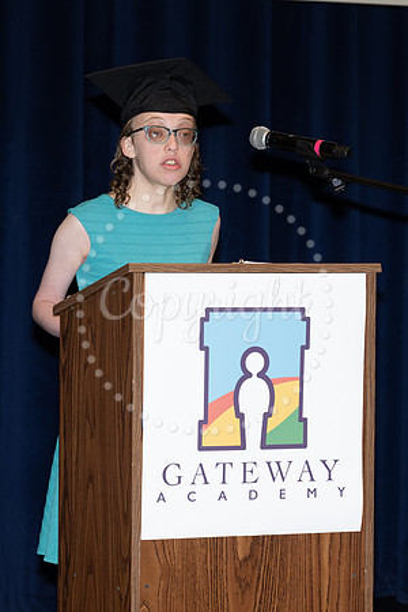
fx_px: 3306
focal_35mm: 194
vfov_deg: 10.6
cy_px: 284
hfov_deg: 7.1
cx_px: 242
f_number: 5.6
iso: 640
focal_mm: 120
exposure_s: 1/80
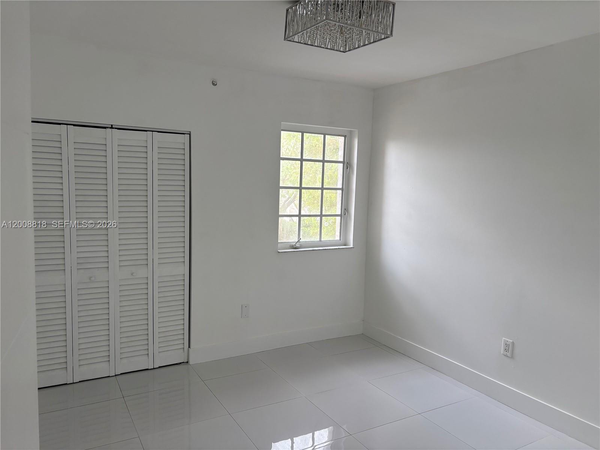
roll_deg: -1.7
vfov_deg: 53.1
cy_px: 225
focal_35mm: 26
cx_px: 300
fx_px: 451
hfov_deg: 67.3
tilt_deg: -4.4
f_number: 1.6
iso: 80
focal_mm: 5.96
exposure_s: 1/120
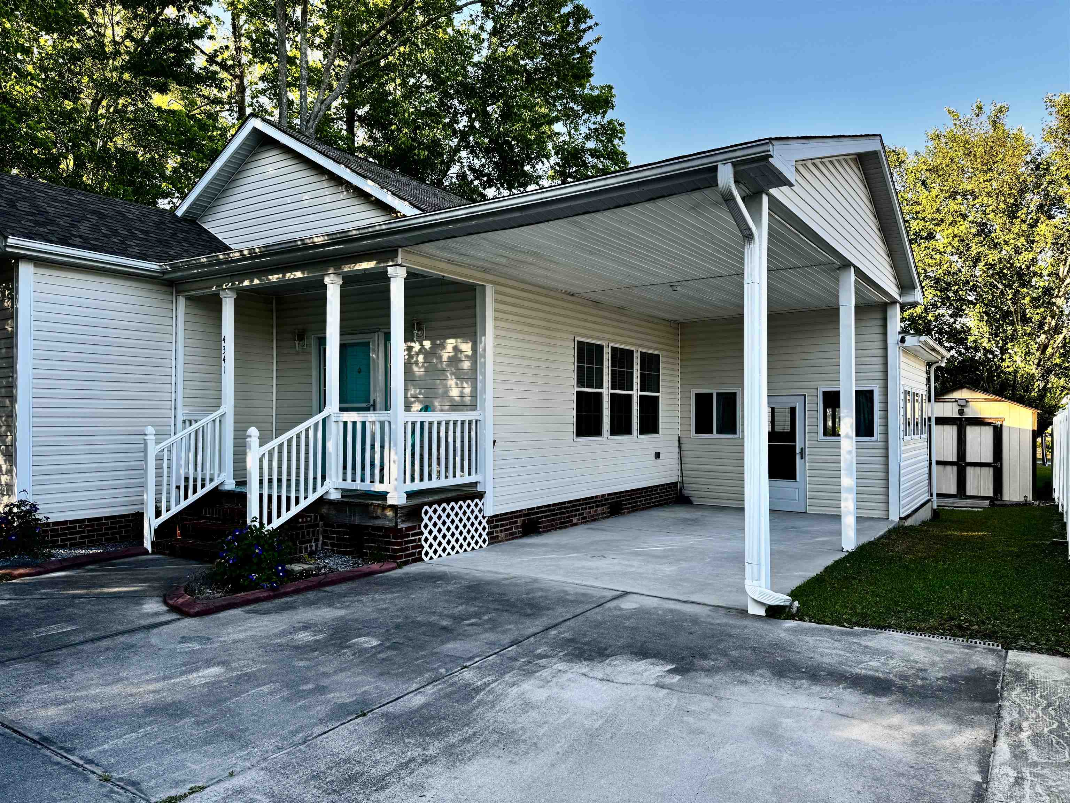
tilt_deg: +0.5
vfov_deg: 56.8
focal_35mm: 24
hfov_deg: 71.6
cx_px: 535
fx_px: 742
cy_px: 402
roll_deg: +0.2
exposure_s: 1/481
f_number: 1.78
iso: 80
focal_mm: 6.76
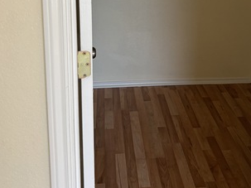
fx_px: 399
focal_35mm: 55
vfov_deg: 25.8
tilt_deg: -13.9
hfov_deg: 34.6
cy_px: 23
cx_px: 171
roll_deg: -1.4
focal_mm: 5.96
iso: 100
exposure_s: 1/121
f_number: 1.6
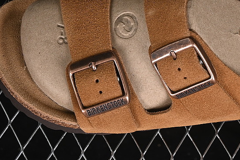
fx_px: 1000
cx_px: 168
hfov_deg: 13.7
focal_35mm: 150
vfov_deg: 9.1
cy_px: 9
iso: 160
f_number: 7.1
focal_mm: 50
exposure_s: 1/80
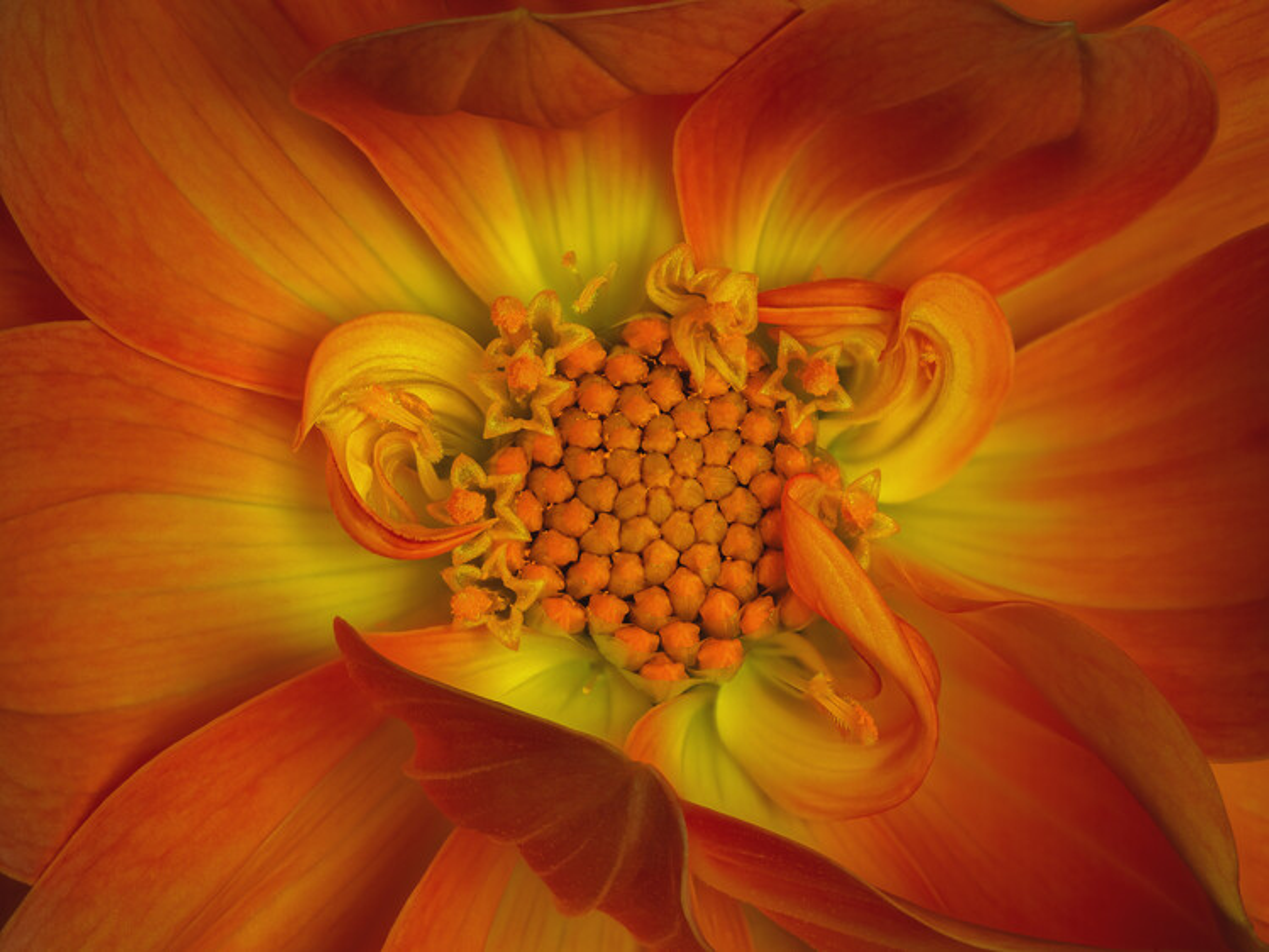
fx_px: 6600
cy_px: 476
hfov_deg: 11.0
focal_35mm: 180
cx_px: 634
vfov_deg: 8.3
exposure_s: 1/60
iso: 100
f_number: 3.5
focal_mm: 90
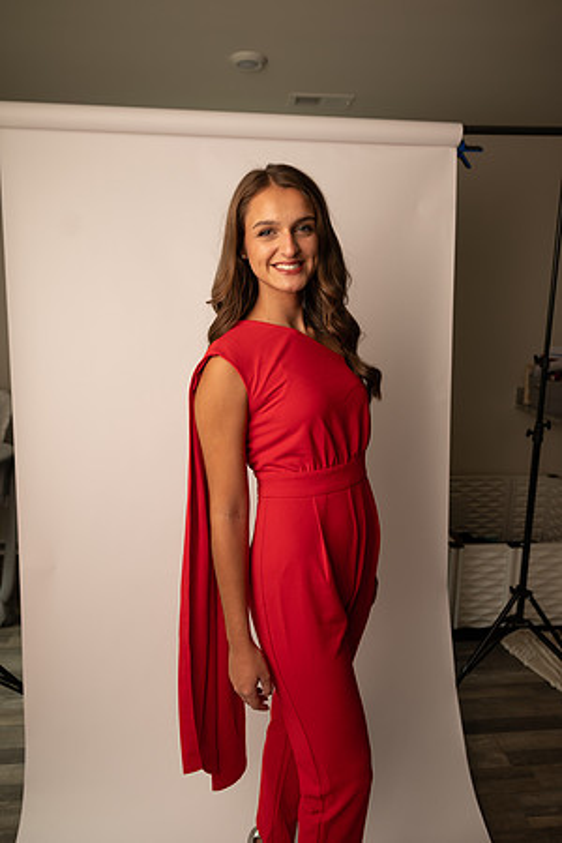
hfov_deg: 53.1
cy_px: 422
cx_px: 281
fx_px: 562
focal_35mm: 24
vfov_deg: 73.7
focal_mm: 24
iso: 100
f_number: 3.2
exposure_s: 1/160
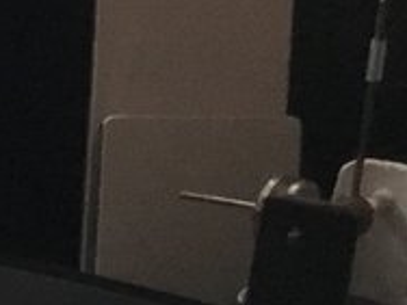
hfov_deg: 8.0
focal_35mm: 211
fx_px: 2481
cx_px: -838
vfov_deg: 6.7
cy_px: 690
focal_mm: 3.3
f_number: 2.4
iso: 125
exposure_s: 1/33
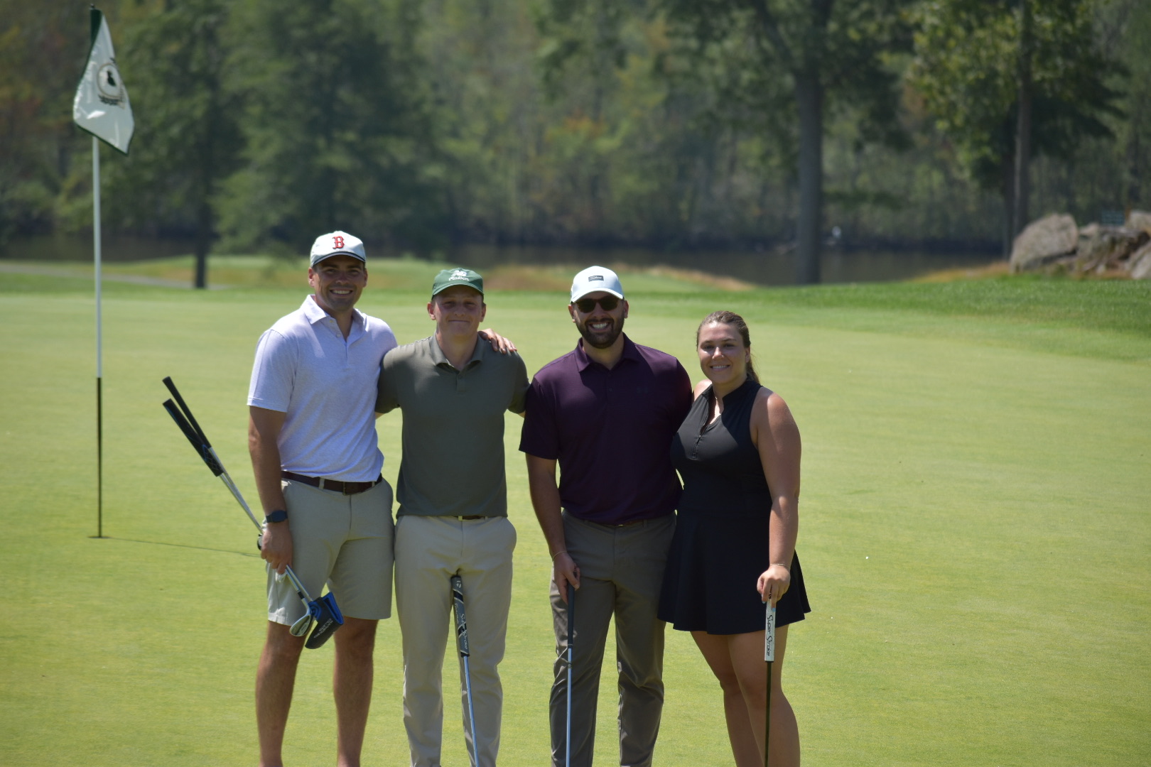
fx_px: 7193
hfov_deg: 9.1
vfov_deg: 6.1
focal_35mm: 225
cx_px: 576
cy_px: 384
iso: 200
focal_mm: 150
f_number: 5.6
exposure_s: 1/1250
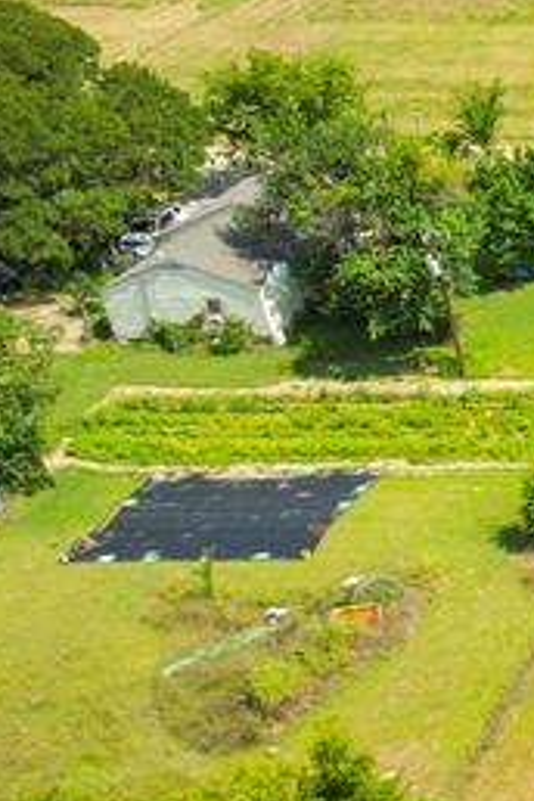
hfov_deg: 10.5
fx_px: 2203
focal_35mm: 99
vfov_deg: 20.6
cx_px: 1521
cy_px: 438
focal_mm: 12.29
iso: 100
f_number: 7.1
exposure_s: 1/160
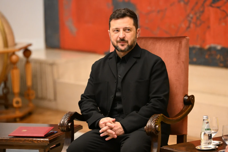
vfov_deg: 8.1
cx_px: 114
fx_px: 1077
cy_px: 76
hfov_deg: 12.1
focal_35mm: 170
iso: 6400
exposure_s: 1/320
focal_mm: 170
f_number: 4
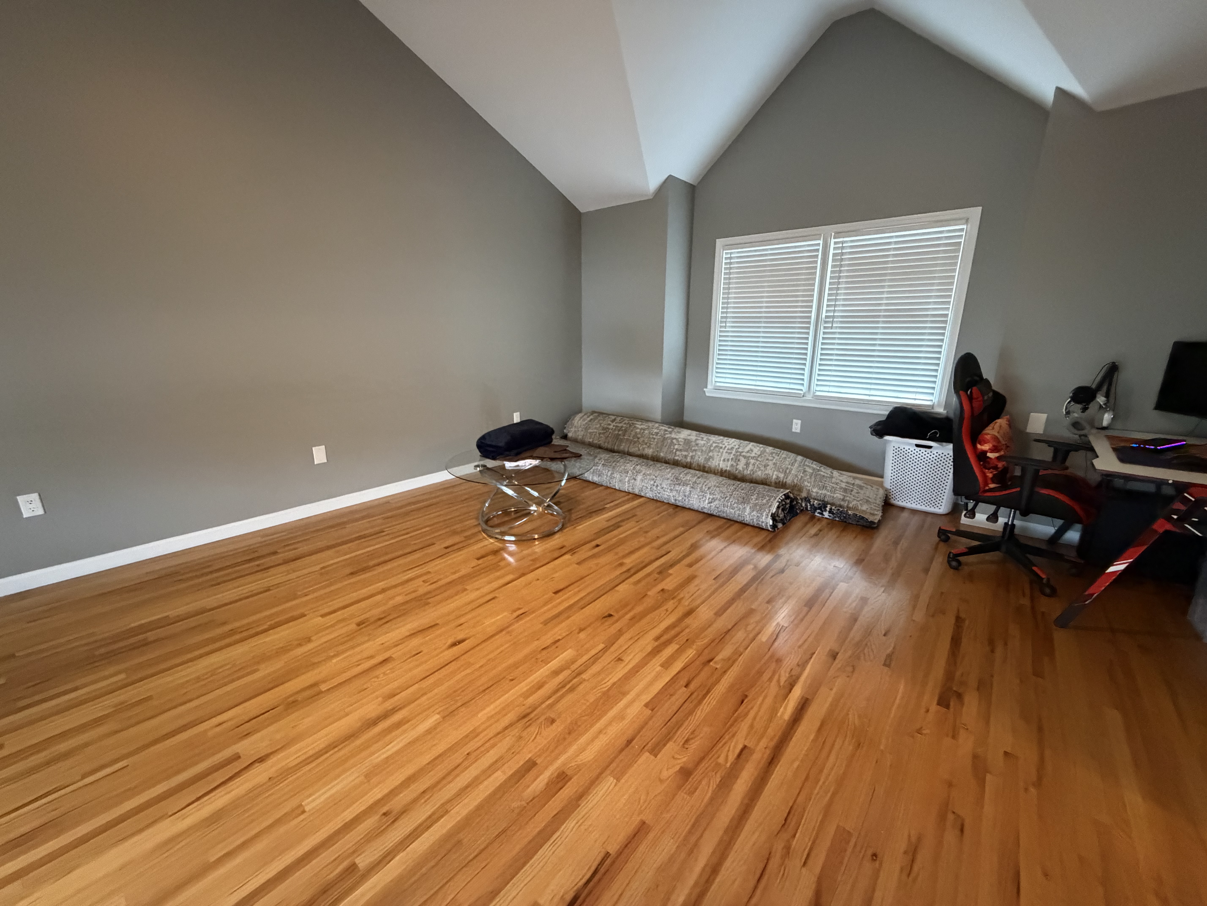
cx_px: 604
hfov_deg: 102.1
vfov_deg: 85.7
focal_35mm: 14
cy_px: 453
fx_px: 488
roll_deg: -0.4
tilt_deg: -15.1
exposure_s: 1/60
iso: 1000
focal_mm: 2.22
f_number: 2.2
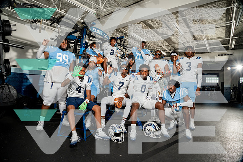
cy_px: 81
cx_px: 122
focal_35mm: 20
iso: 640
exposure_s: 1/200
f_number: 7.1
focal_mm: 20
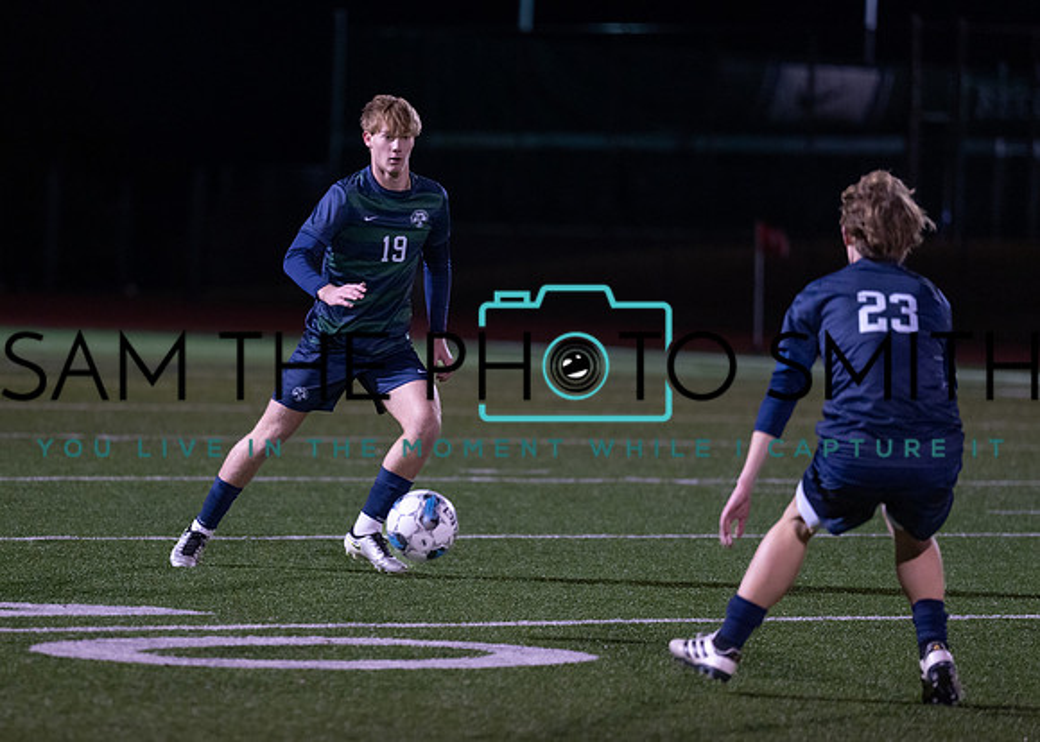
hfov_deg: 8.6
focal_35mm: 234
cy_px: 404
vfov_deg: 6.2
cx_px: 360
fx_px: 6906
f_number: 2.8
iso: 2500
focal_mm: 182
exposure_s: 1/1000
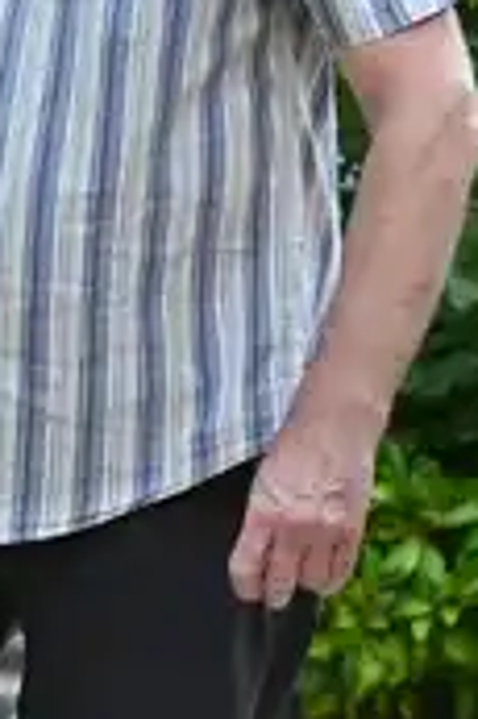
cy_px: 285
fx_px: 4131
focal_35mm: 207
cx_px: -1151
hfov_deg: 6.0
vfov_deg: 9.9
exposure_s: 1/400
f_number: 2.8
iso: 800
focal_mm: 35
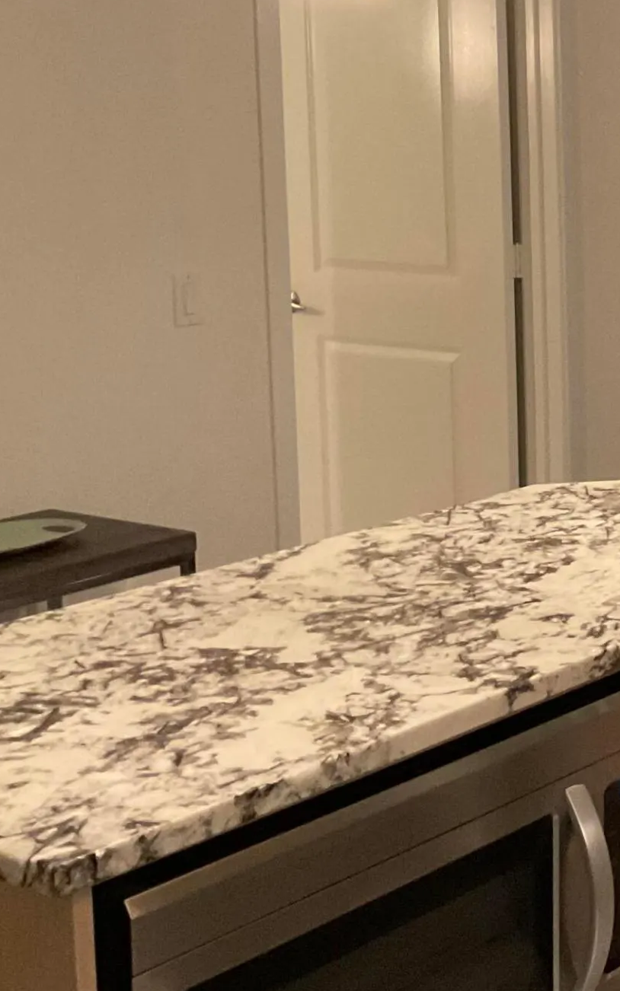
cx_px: 1061
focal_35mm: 68
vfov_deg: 30.0
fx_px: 1838
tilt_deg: -6.8
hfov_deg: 16.5
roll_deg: -1.5
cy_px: 330
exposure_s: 1/30
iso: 400
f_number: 1.8
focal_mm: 3
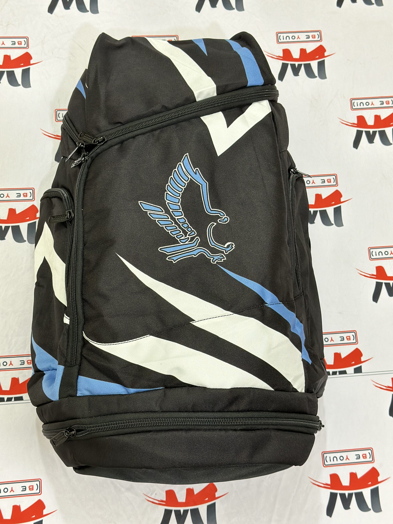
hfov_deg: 30.3
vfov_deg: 39.7
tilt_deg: -74.7
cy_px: 262
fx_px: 727
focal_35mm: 48
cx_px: 196
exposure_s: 1/50
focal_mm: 6.86
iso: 250
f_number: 1.78
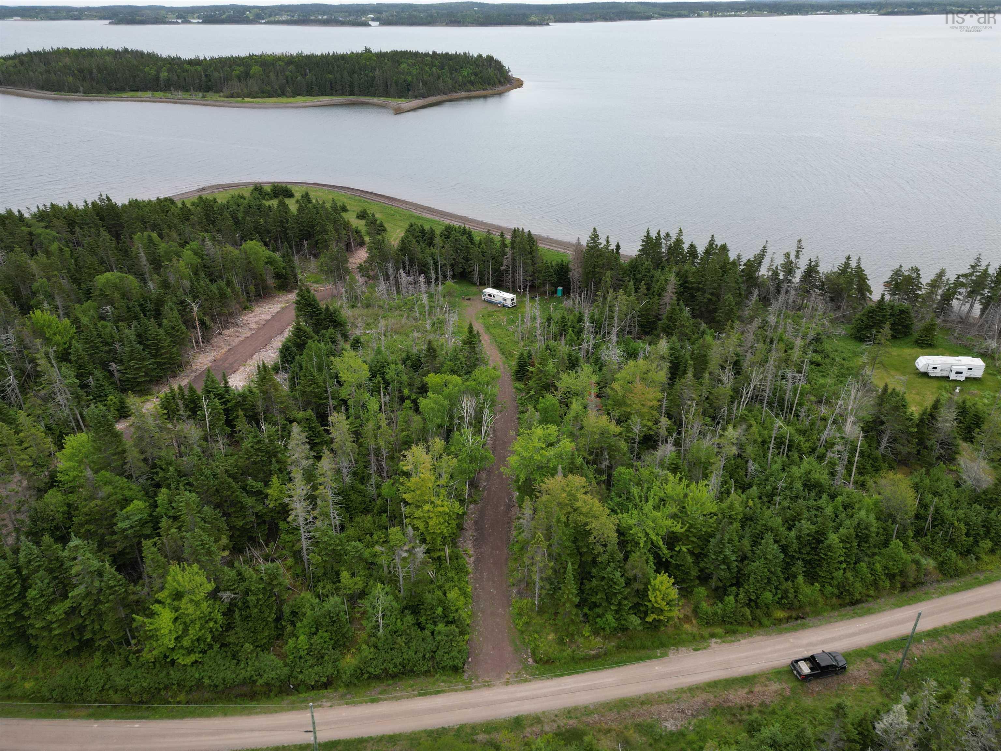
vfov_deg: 56.8
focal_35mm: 24
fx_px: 694
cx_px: 500
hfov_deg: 71.6
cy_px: 376
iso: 130
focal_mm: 6.72
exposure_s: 1/1500
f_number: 1.7
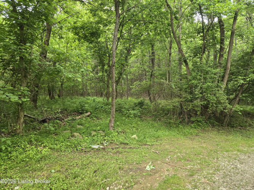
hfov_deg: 73.9
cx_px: 127
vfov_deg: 58.9
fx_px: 169
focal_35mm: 23
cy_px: 95
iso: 200
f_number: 1.8
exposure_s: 1/180
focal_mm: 5.4
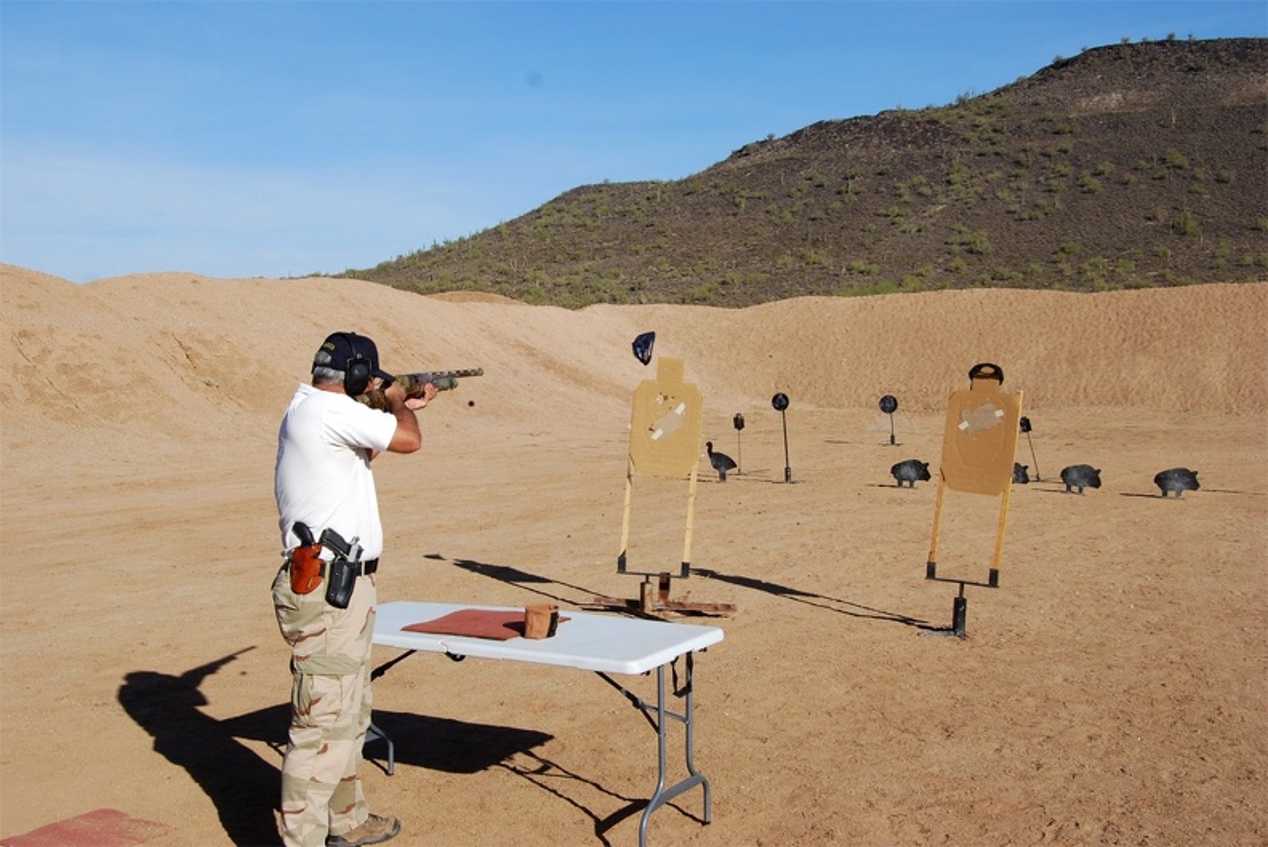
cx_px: 634
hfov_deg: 46.4
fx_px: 1480
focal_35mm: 42
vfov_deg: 31.9
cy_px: 424
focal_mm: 28
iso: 100
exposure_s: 1/320
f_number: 9
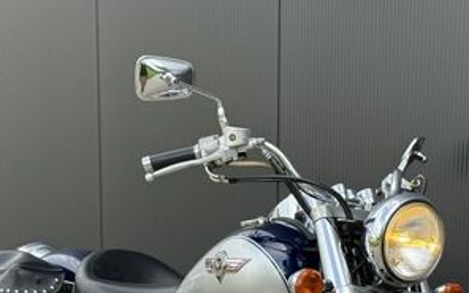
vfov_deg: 11.7
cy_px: 350
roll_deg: -0.3
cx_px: 274
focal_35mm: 110
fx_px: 1406
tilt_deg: -10.4
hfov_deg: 18.9
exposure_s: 1/939
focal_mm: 6.76
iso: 64
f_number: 1.78
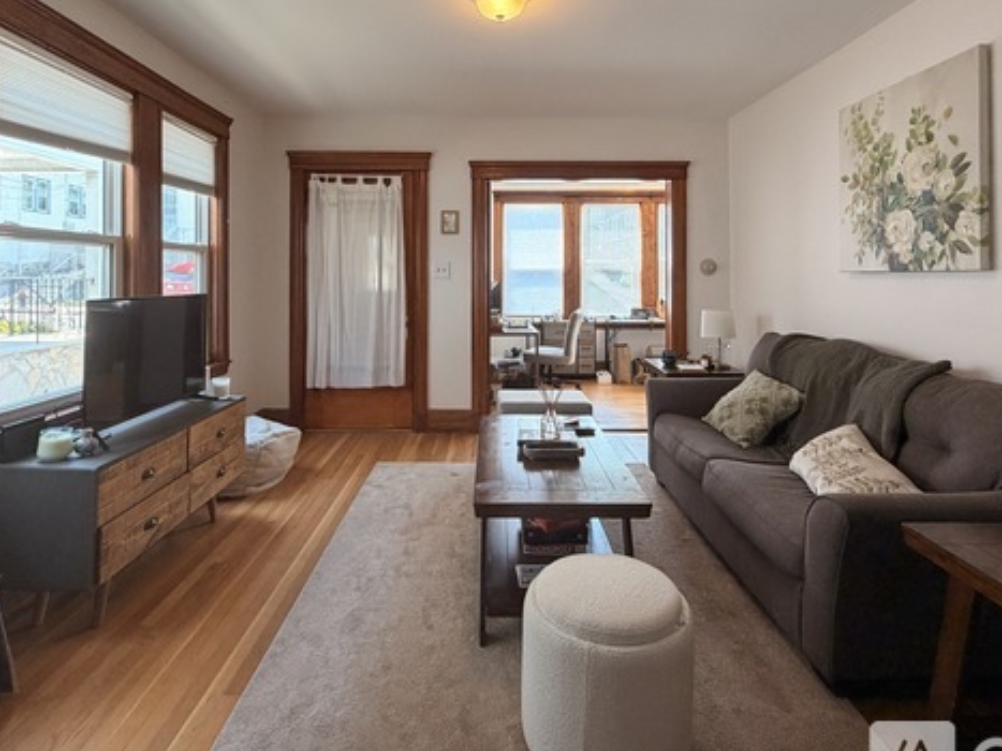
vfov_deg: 64.7
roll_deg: -0.1
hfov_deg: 81.8
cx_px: 501
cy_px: 270
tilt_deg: -0.3
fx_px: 579
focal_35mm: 20
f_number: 2.2
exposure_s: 1/120
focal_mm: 2.22
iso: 200
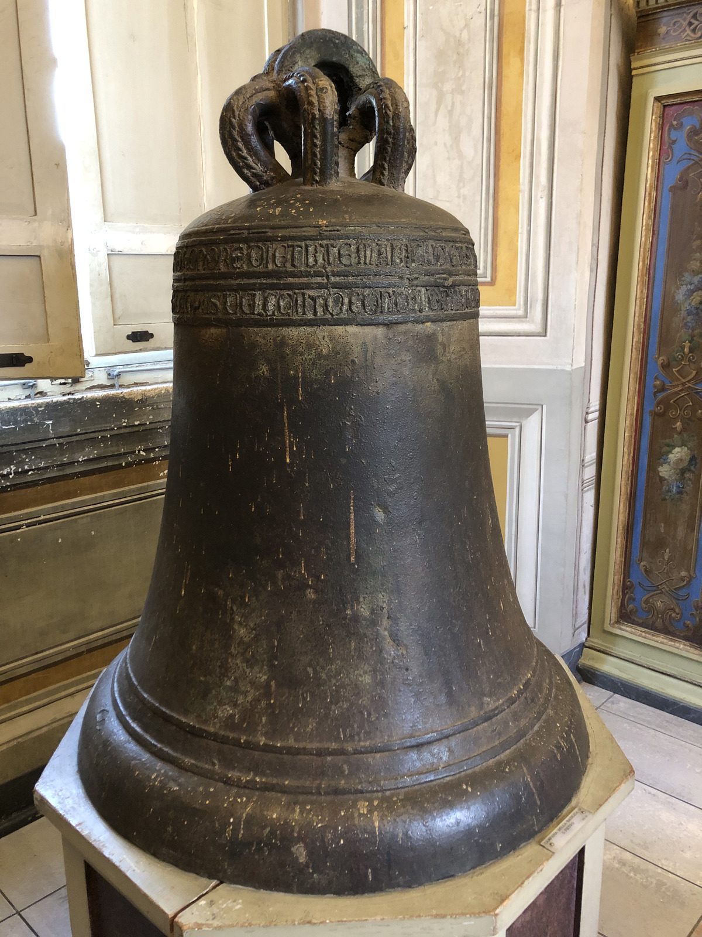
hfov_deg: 49.7
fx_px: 757
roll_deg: +1.1
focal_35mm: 28
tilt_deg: -12.7
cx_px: 351
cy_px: 468
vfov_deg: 63.4
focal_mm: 4
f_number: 1.8
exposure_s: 1/9
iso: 100
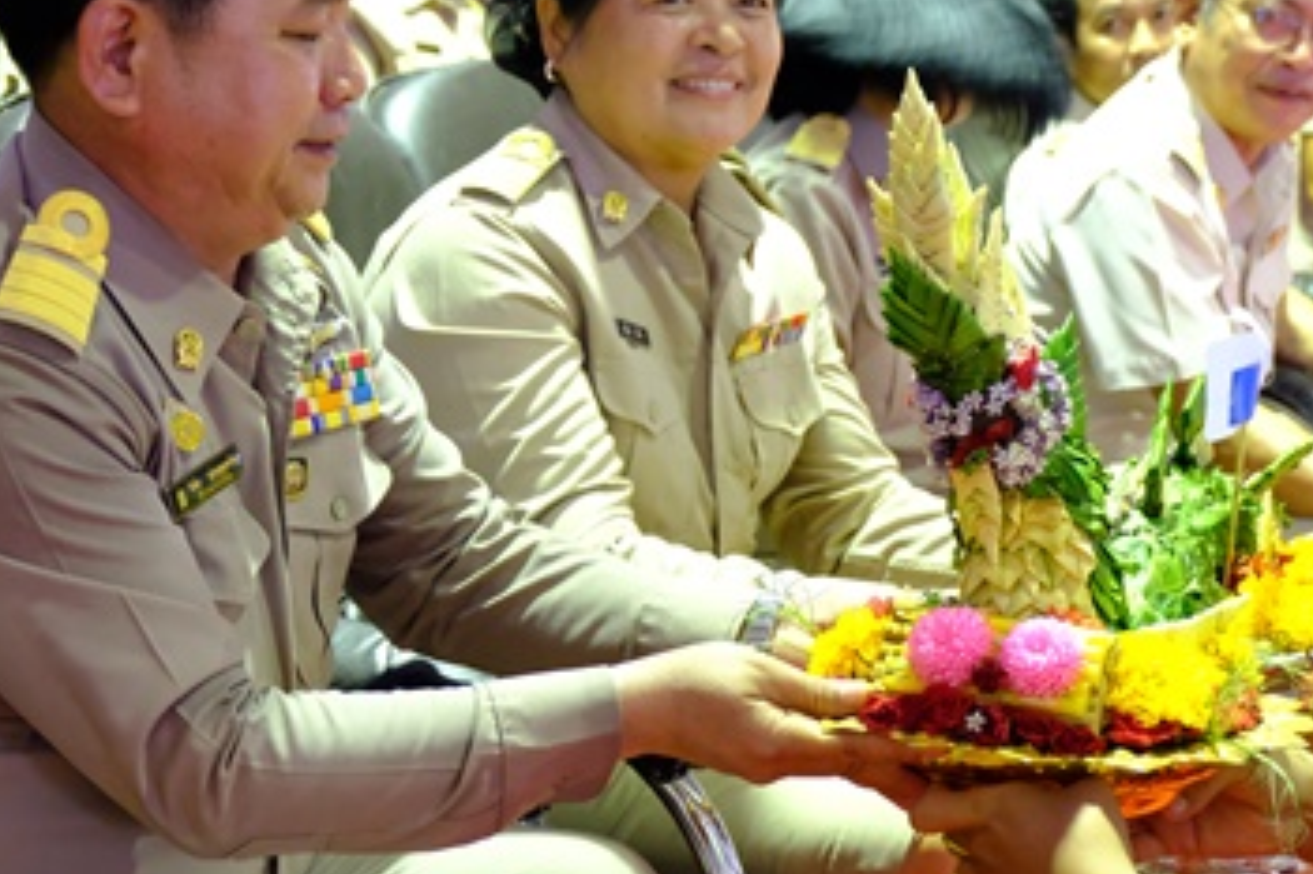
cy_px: 435
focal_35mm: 84
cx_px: 596
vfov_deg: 16.2
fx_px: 3062
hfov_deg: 24.2
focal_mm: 32.5
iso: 3200
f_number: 5
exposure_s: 1/28
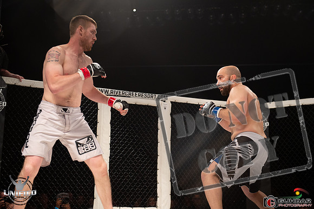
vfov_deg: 24.2
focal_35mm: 56
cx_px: 157
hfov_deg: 35.7
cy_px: 104
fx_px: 488
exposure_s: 1/500
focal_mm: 56
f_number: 4
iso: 1600
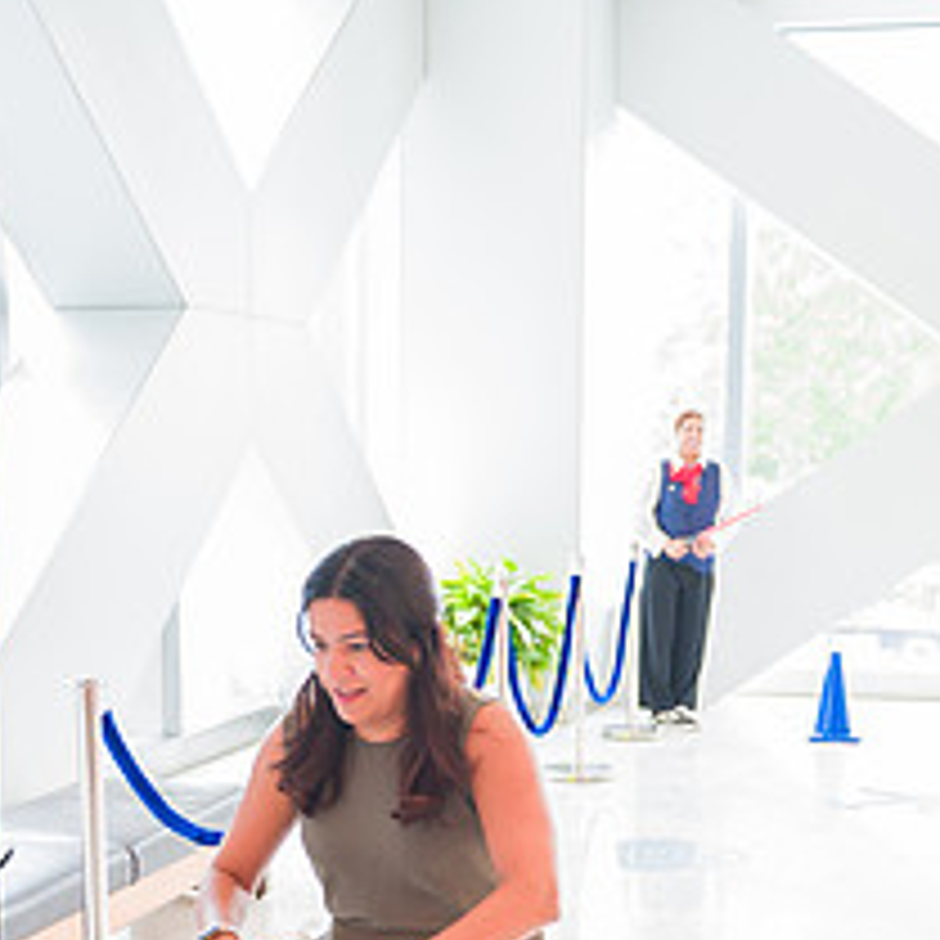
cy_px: 859
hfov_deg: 26.1
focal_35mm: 66
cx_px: 423
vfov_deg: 25.2
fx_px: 2028
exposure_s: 1/200
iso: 800
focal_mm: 28
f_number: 3.2
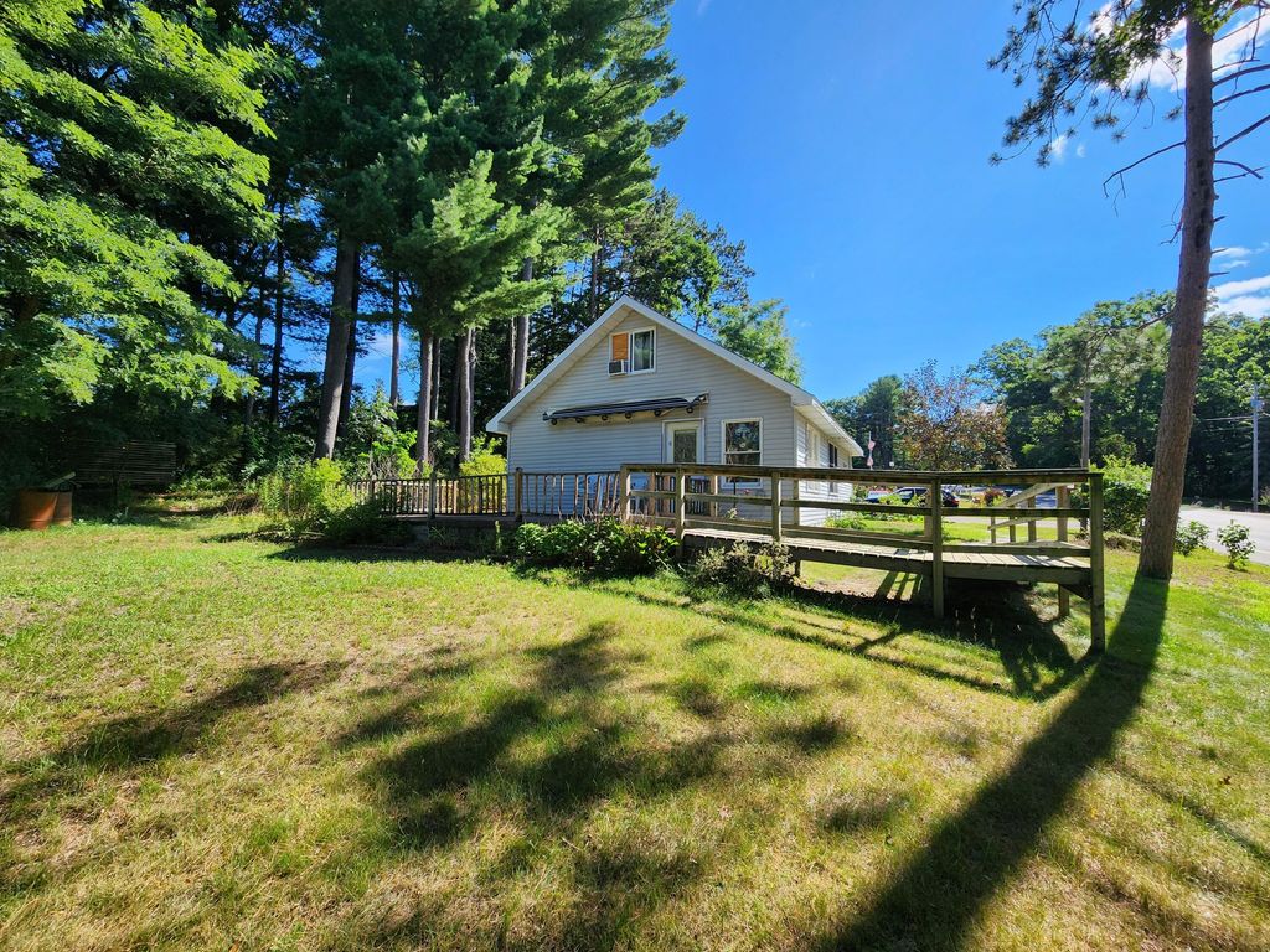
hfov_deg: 106.2
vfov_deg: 89.9
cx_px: 635
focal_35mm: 13
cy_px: 476
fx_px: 477
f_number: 2.2
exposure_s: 1/1208
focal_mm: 2.2
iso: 50
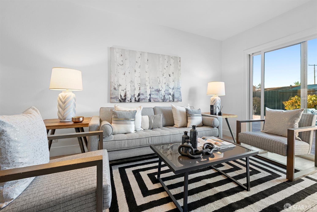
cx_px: 158
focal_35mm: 15
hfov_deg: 100.4
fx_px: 132
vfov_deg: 77.3
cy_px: 106
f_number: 8
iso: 250
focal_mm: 15
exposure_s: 1/2
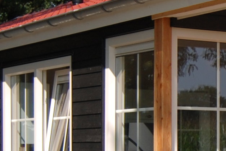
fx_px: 991
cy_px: 133
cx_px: 323
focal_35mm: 158
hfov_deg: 12.5
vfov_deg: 8.6
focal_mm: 22
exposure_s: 1/1600
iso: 200
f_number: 3.8
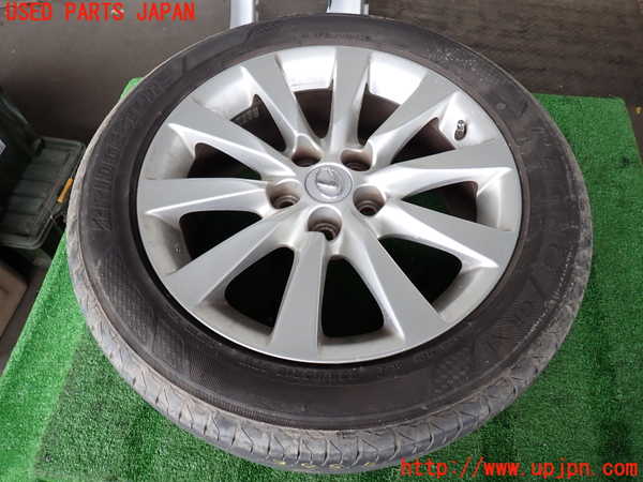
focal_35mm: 25
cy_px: 241
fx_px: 464
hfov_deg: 69.4
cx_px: 322
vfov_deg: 54.9
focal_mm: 4.5
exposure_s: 1/60
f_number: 2
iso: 125
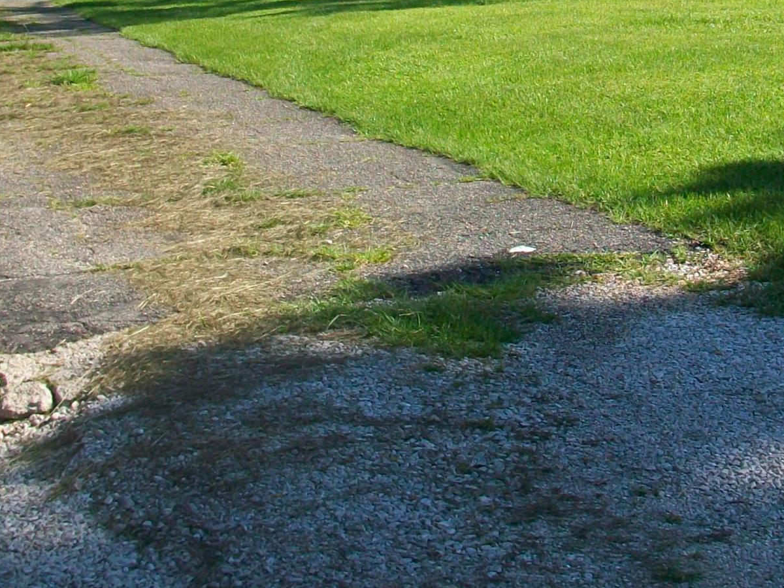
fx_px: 1812
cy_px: -83
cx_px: 655
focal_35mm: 80
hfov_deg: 23.9
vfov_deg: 17.7
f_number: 2.8
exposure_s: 1/640
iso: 64
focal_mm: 5.7
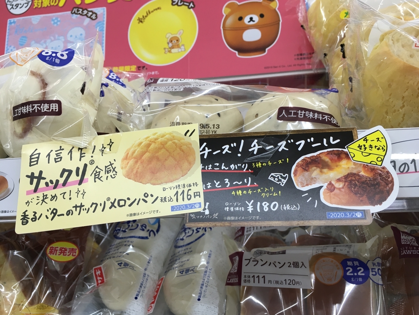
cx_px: 210
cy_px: 158
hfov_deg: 61.7
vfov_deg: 48.2
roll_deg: +4.6
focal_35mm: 29
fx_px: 351
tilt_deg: -17.5
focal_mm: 4.15
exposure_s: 1/40
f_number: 2.2
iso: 25
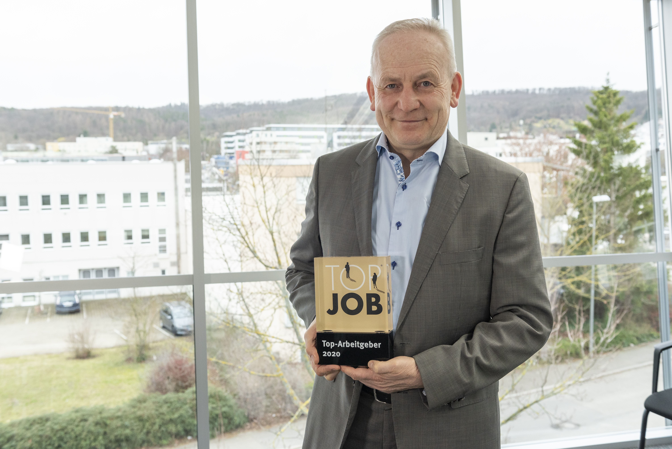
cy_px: 224
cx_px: 336
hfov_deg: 53.1
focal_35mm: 36
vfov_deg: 36.9
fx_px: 672
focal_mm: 36
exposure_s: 1/160
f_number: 5.6
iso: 640
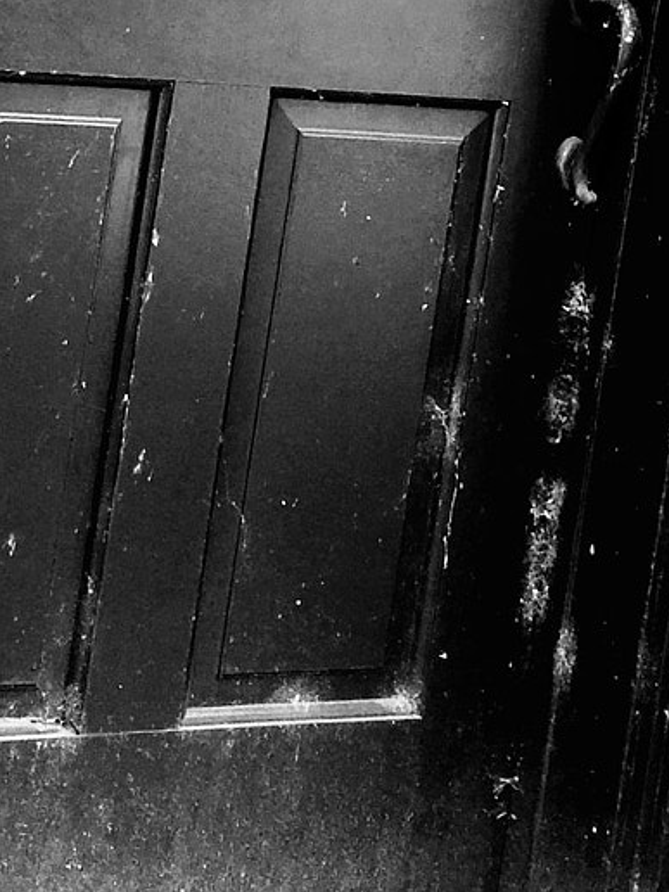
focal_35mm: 90
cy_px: -209
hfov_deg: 16.4
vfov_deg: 20.2
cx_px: 206
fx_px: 2319
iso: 32
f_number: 2.2
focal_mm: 4.15
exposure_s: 1/120
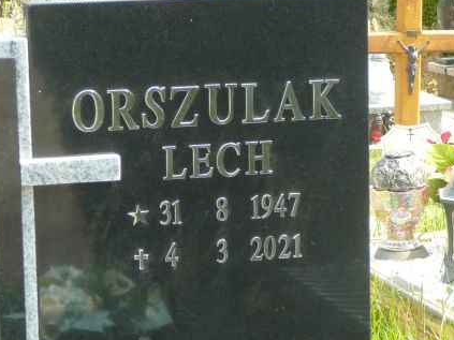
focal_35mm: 124
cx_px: 192
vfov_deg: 11.9
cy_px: 161
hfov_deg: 15.9
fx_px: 1626
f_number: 3.8
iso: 80
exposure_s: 1/125
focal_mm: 12.2
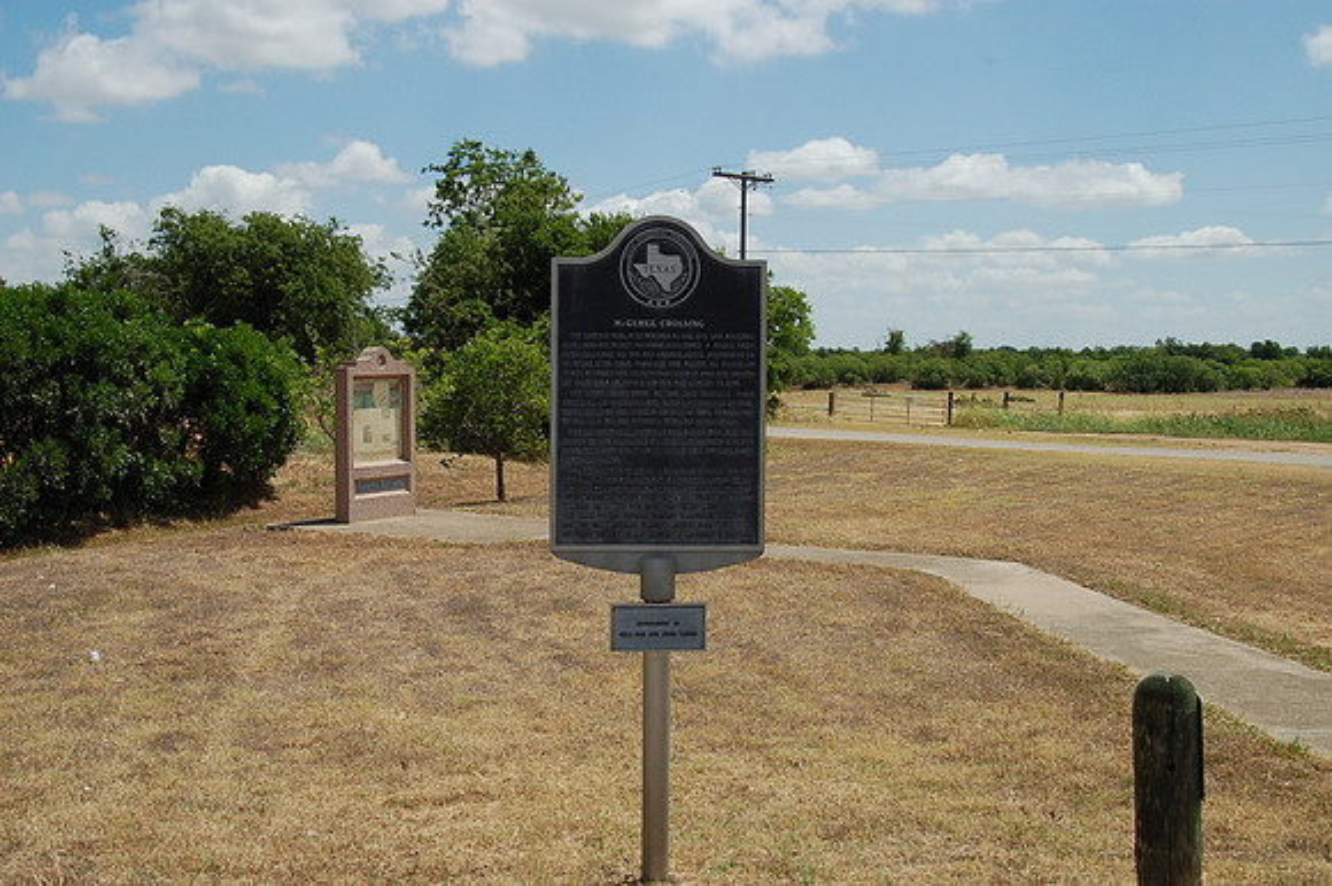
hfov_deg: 46.4
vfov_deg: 31.9
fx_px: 1553
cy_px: 443
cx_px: 666
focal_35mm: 42
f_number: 14
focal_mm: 28
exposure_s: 1/500
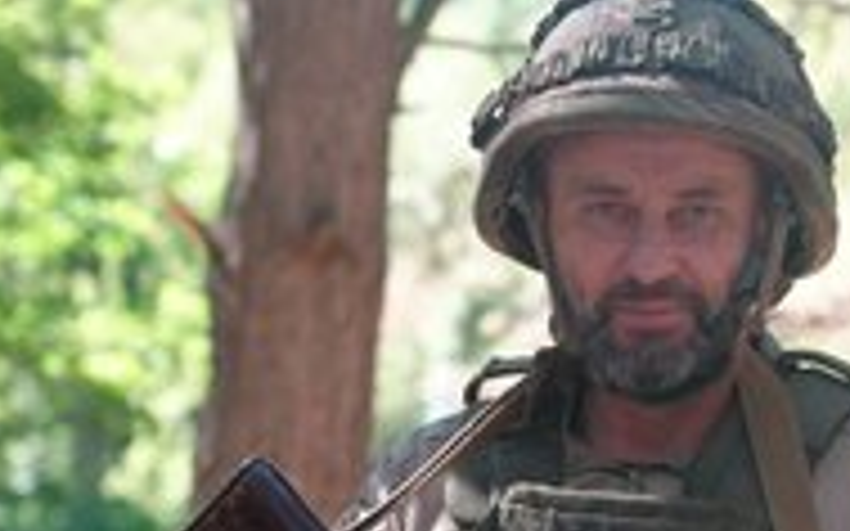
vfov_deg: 8.7
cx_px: 666
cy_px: 448
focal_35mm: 151
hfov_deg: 13.8
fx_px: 3497
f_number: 4
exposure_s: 1/160
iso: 2500
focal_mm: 70
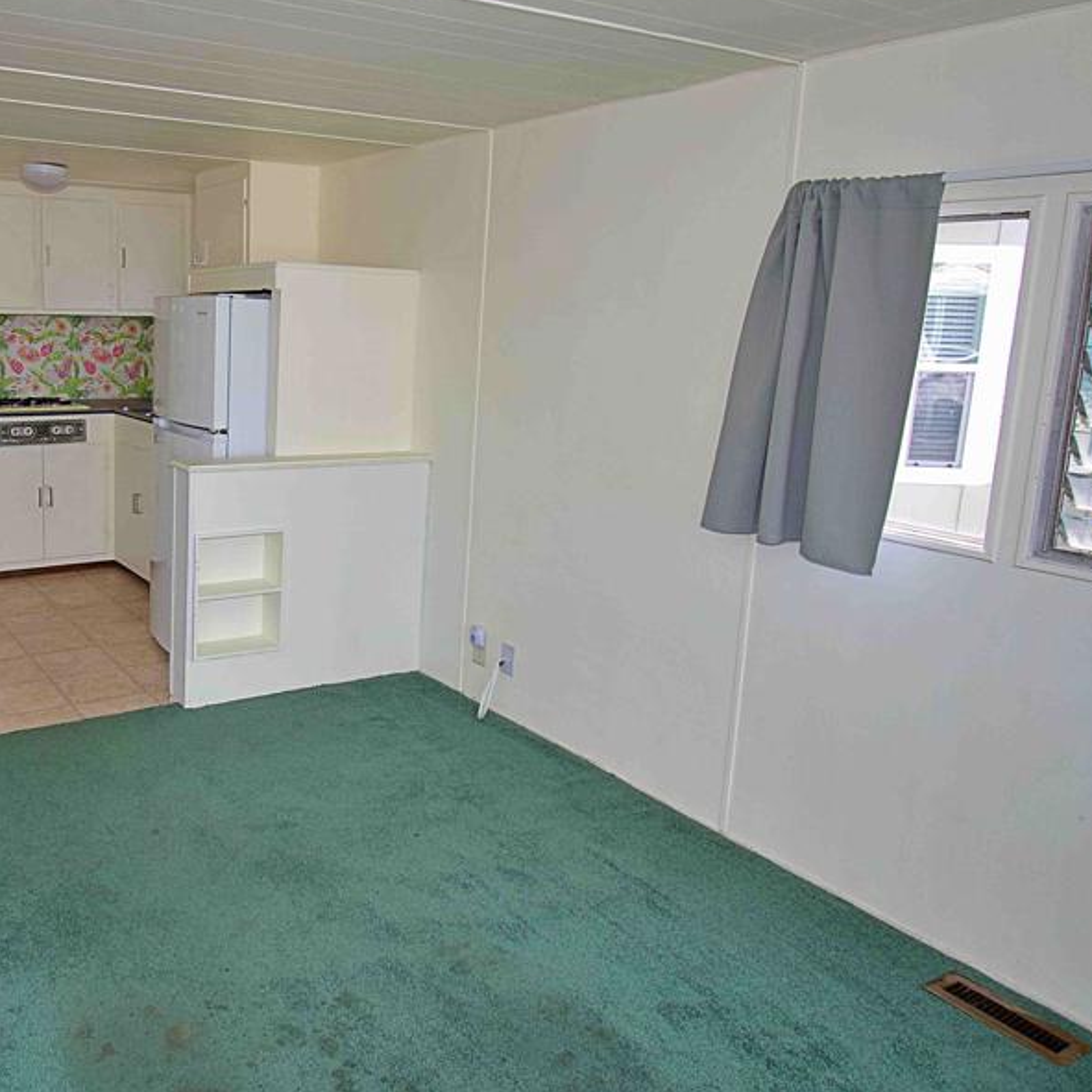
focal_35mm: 29
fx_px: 1026
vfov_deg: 55.9
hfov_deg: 53.3
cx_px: 262
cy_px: 485
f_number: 4.8
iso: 500
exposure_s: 1/250
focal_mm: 13
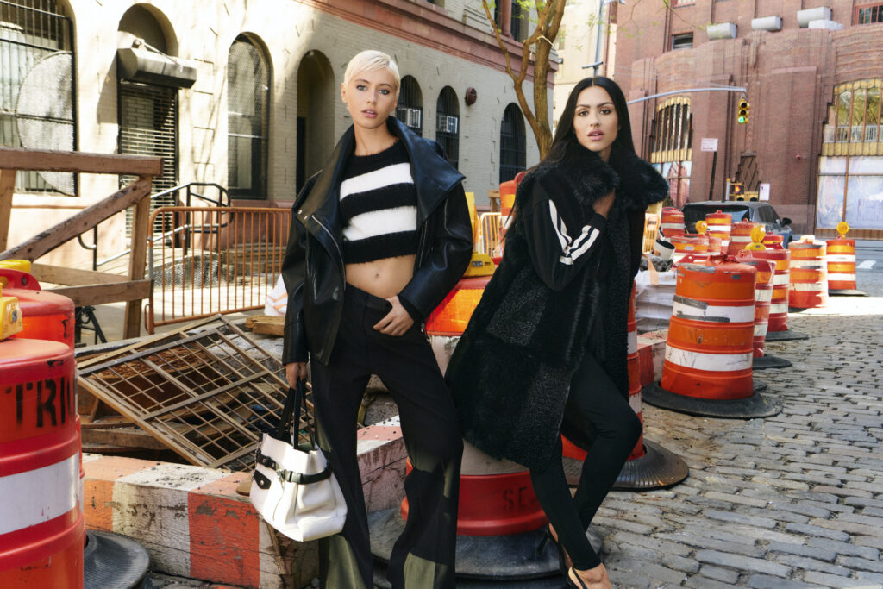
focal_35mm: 40
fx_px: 981
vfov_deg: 33.4
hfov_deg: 48.5
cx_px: 442
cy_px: 294
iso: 1000
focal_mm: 40
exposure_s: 1/500
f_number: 8
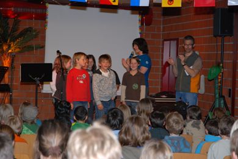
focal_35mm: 105
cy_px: 80
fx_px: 695
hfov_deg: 19.4
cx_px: 119
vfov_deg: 13.1
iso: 360
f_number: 4.5
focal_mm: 70
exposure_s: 1/60
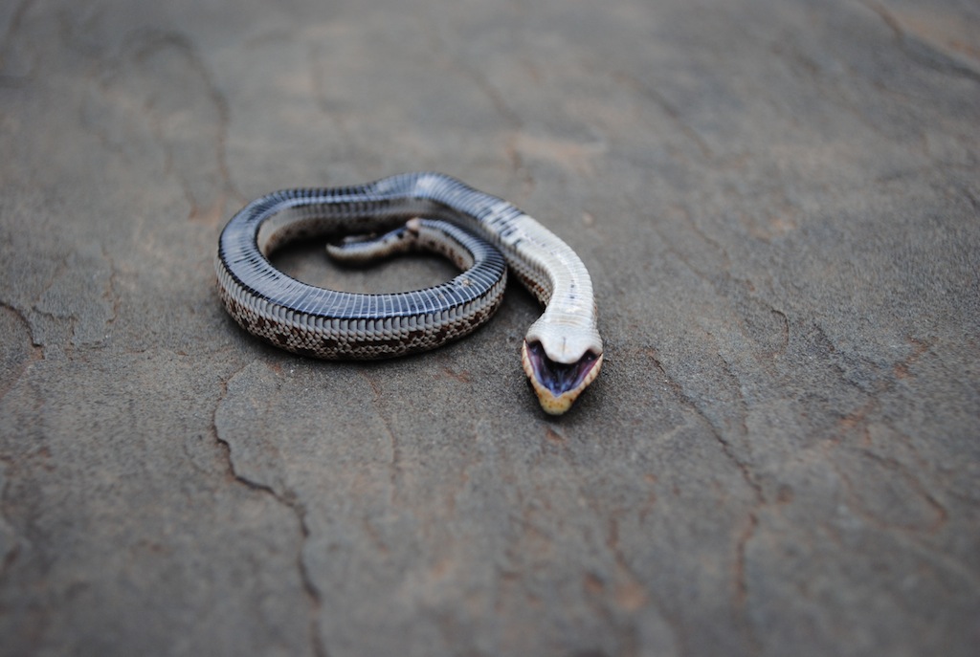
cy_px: 328
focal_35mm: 48
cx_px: 490
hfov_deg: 41.0
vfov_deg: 28.2
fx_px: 1309
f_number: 4.8
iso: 200
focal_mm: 32
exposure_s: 1/640
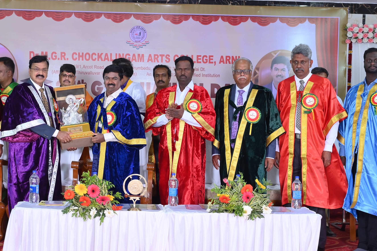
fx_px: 806
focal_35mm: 77
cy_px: 160
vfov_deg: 17.7
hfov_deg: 26.2
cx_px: 140
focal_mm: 45
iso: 800
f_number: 8
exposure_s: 1/125
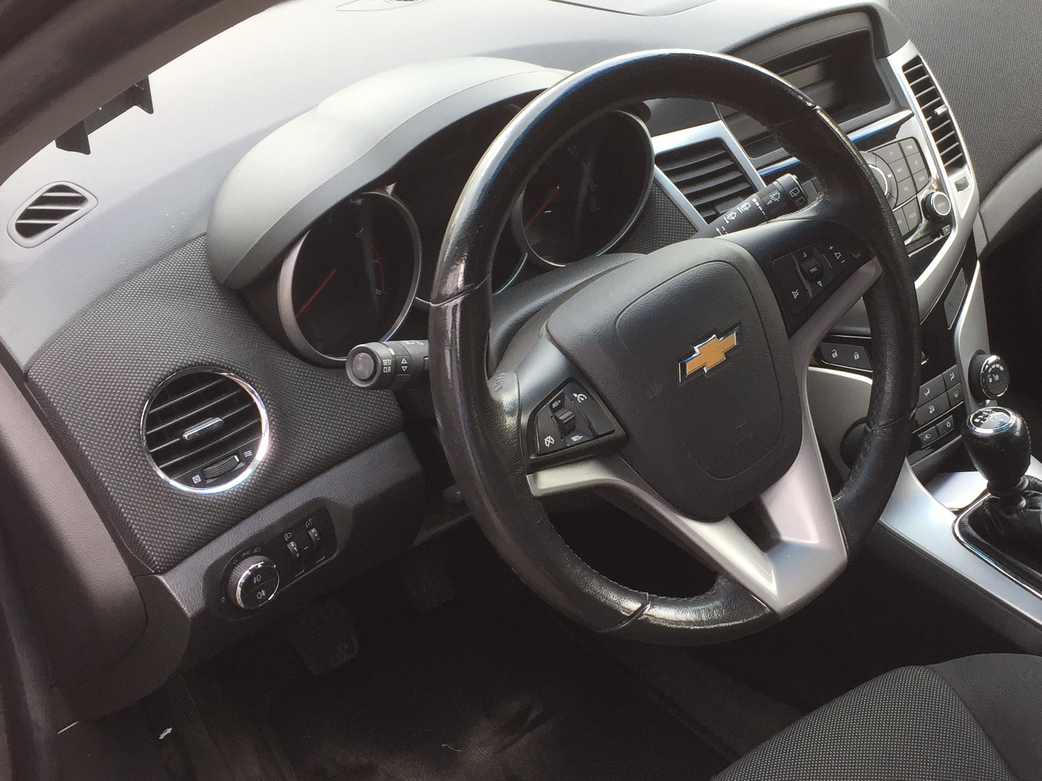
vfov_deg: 31.5
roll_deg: -0.1
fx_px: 1385
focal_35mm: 46
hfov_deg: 40.8
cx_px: 674
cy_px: 365
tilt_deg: -29.9
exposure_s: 1/100
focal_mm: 4.15
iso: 50
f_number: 2.2
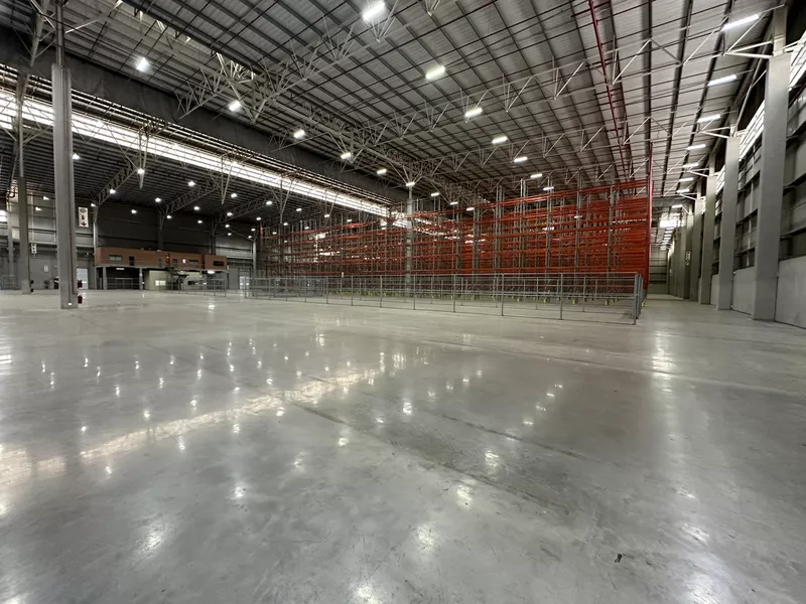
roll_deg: -1.0
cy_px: 302
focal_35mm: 14
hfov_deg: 102.1
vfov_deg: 85.7
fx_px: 326
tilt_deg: -2.7
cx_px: 403
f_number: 2.2
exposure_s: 1/60
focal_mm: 2.22
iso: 400
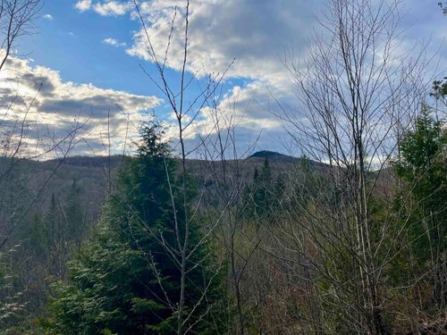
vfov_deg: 54.9
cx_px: 224
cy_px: 168
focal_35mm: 25
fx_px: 323
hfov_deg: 69.4
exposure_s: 1/3559
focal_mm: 5.1
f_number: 1.6
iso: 32
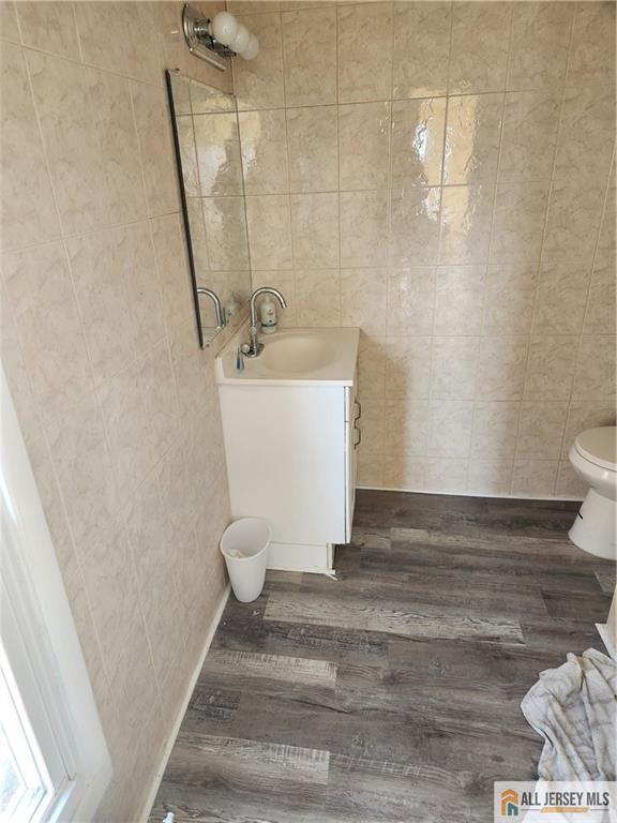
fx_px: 547
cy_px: 412
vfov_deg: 73.9
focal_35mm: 23
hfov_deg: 58.9
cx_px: 308
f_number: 1.8
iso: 250
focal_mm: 5.4
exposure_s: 1/120
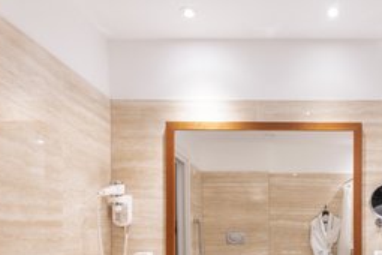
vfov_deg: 37.8
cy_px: 238
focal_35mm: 32
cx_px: 289
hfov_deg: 55.7
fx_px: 340
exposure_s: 4
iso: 100
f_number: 11
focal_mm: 17
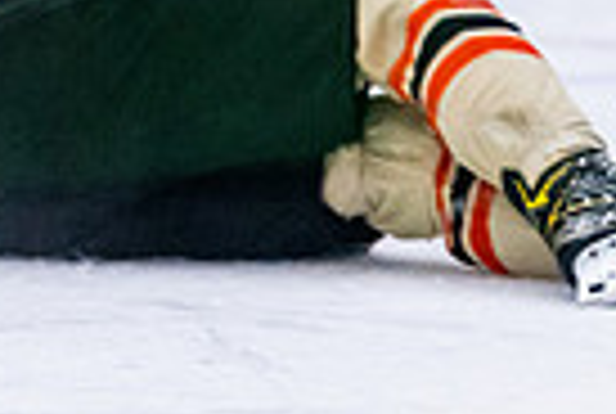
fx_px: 14885
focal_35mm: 868
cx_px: -757
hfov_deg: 2.4
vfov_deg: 1.6
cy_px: -381
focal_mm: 175
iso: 3200
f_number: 3.2
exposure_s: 1/640
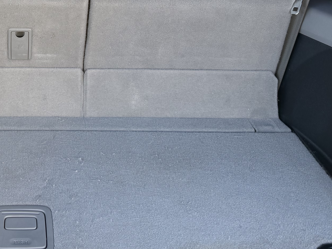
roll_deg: +1.8
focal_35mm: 55
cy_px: -9
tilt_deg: -18.1
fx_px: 527
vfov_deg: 25.1
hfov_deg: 33.3
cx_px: 38
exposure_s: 1/176
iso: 64
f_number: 1.78
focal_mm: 6.76
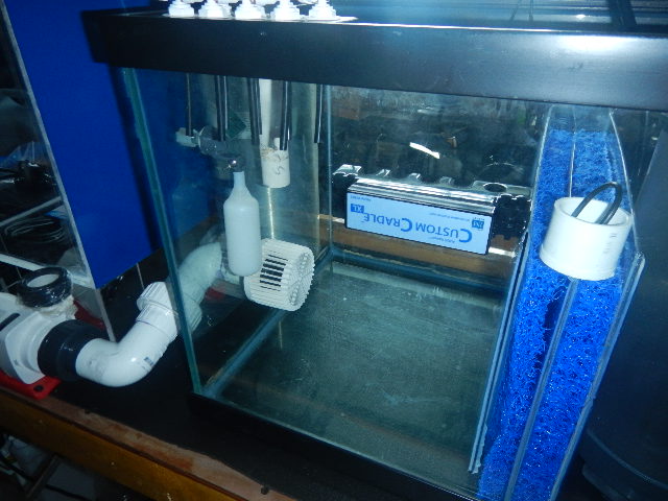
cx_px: 334
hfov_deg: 71.6
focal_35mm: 24
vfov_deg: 56.8
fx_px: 463
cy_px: 250
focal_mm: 4.3
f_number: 2.8
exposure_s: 1/30
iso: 200
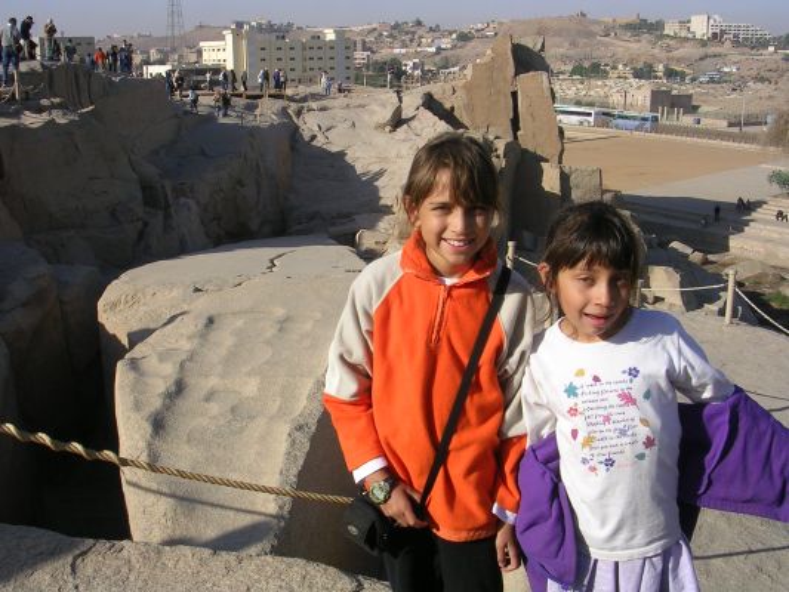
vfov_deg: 37.7
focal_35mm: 38
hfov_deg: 49.0
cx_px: 394
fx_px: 866
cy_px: 296
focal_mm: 5.8
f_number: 5.6
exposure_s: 1/423
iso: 50
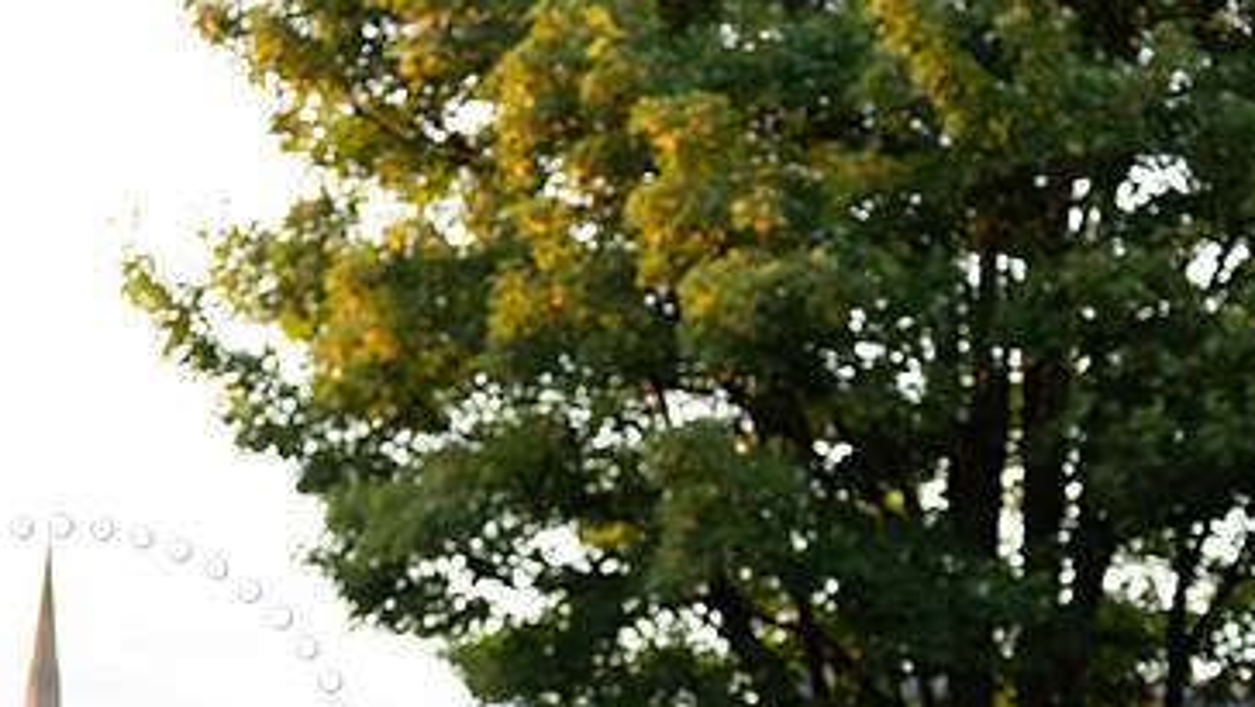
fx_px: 3895
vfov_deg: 10.3
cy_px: 664
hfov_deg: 18.3
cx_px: 596
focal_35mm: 117
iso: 2000
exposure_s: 1/1000
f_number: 2.8
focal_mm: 70
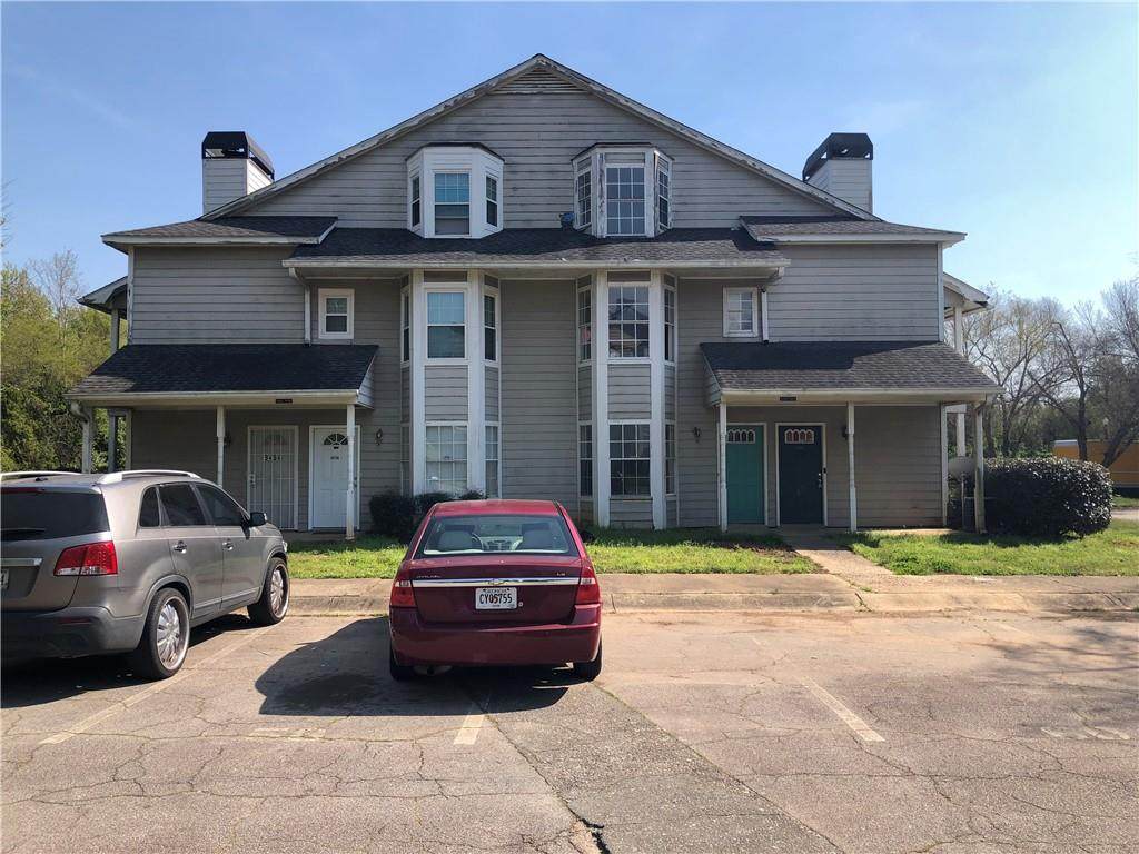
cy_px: 427
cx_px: 570
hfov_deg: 63.4
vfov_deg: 49.7
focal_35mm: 28
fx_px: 921
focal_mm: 3.99
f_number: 1.8
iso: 20
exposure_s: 1/1263
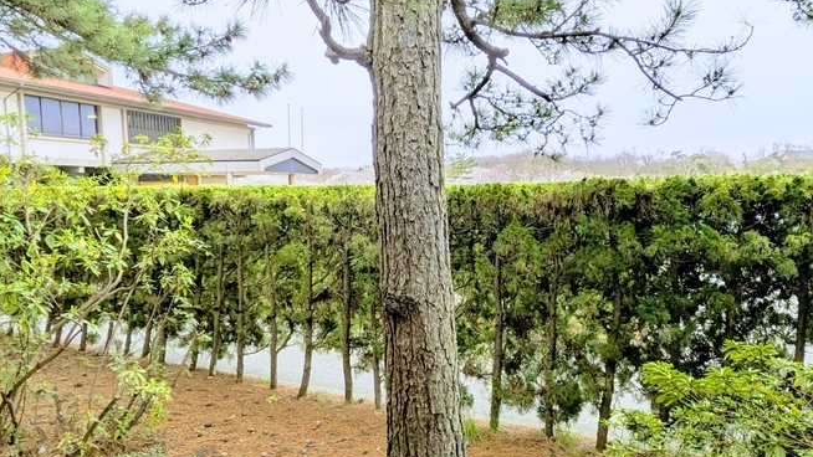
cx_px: 446
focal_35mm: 28
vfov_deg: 41.4
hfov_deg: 67.8
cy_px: 258
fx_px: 604
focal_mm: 1.83
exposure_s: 1/217
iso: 49
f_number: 2.2
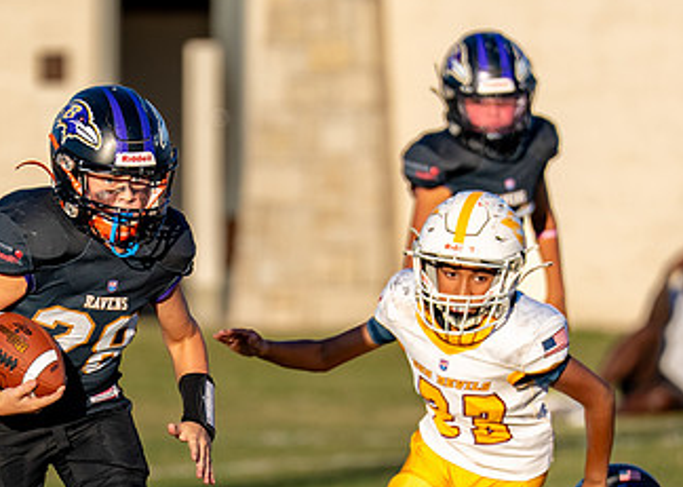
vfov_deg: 2.1
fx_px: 13337
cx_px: 157
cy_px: 369
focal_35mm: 688
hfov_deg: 2.9
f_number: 2.8
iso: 160
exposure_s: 1/2500
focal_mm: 200
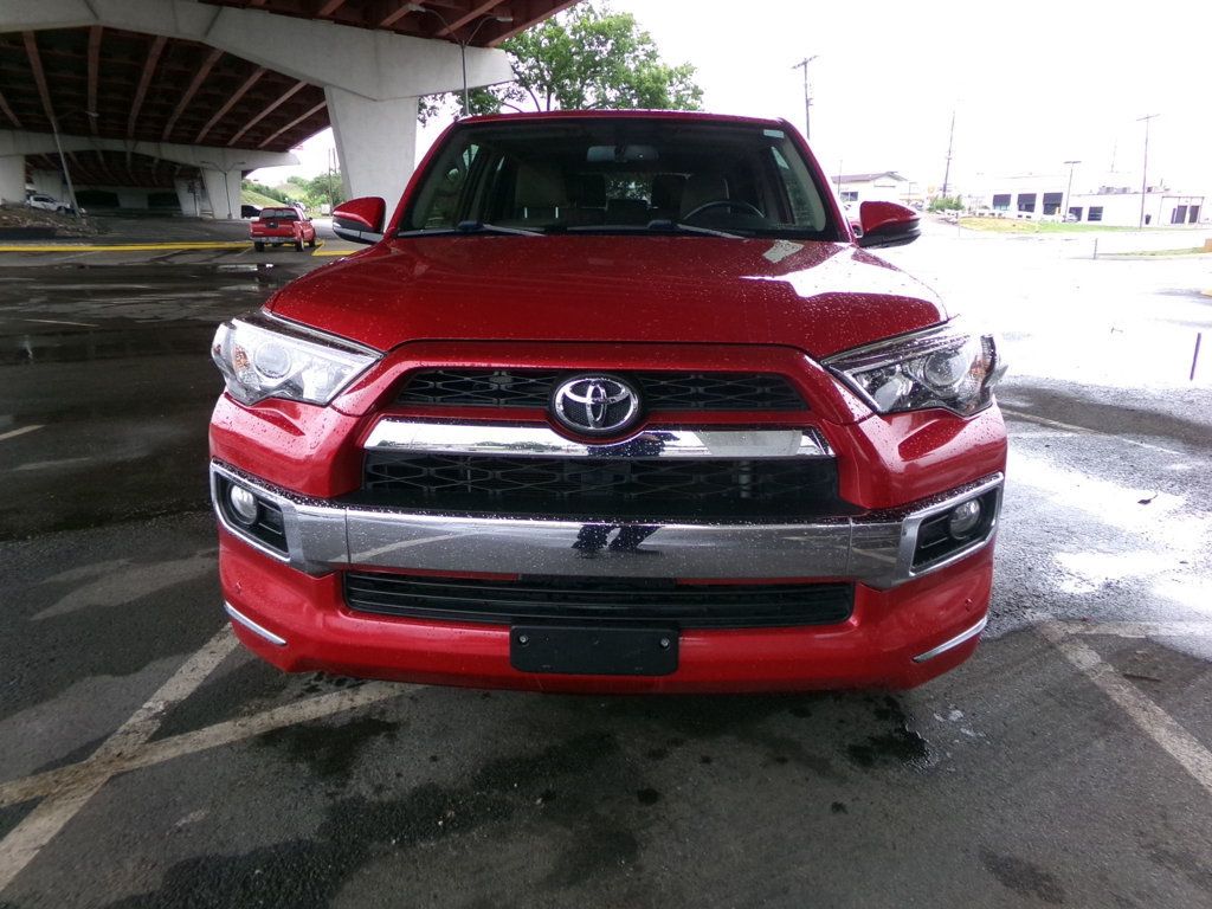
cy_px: 454
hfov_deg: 71.6
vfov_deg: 56.8
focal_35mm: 24
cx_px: 606
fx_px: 840
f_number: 11.07
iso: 340
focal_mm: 4.3
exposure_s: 1/60
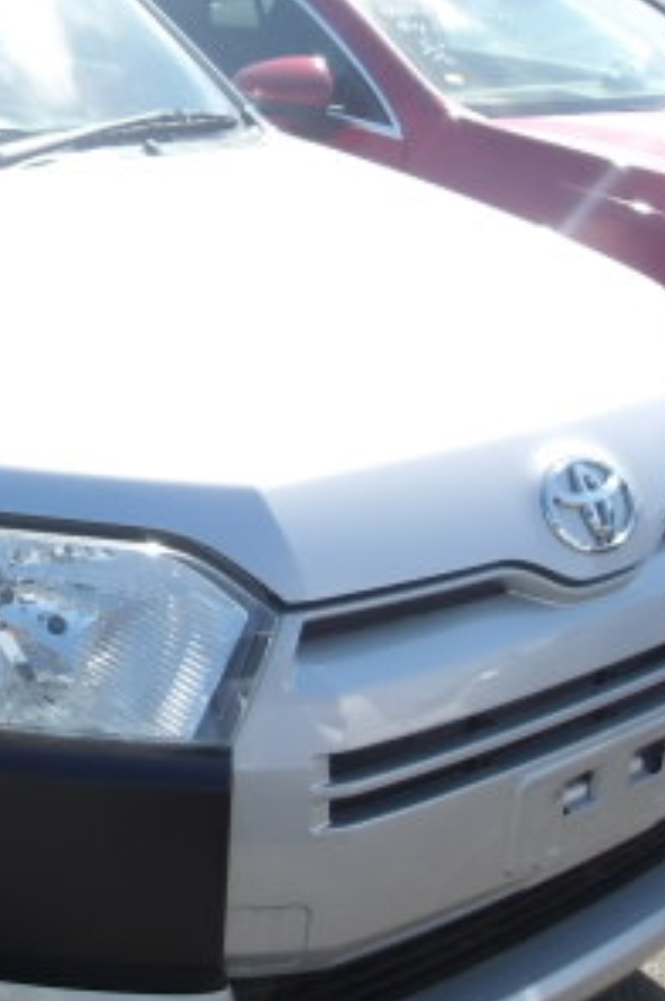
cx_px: -98
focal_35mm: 61
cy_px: 448
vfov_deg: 32.9
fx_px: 1694
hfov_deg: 20.9
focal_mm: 4.9
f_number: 3
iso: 100
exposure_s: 1/735
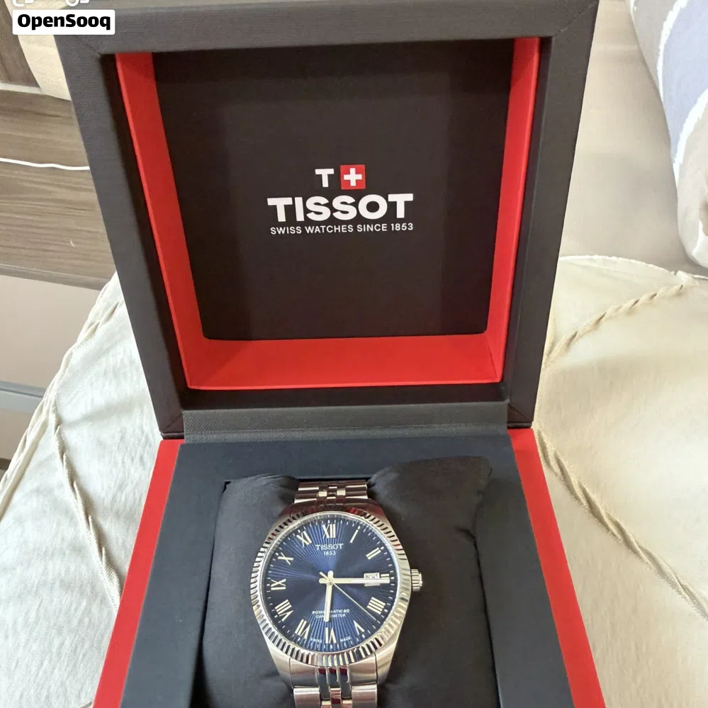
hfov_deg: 55.6
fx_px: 671
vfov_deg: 54.9
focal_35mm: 29
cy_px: 450
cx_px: 358
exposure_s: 1/50
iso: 800
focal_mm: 2.22
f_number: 2.2
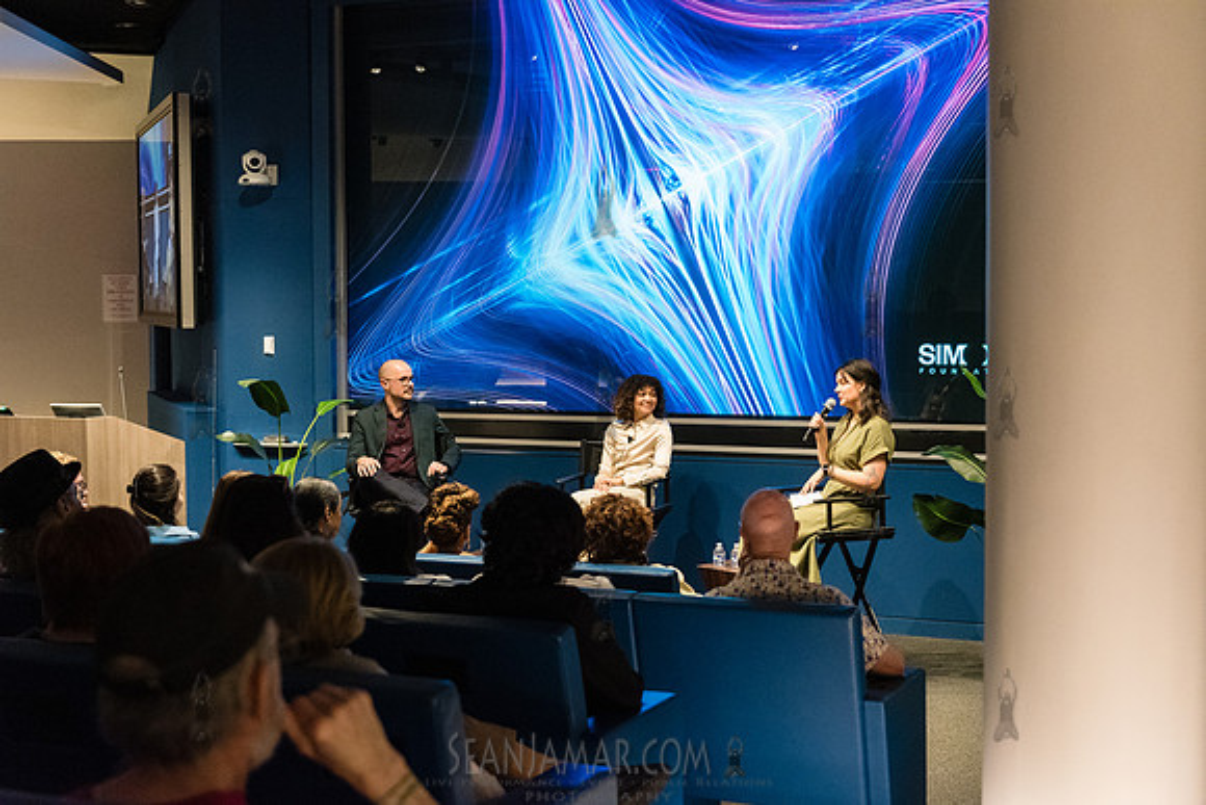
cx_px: 603
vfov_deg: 25.9
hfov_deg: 38.1
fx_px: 1746
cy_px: 402
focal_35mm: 52
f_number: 3.5
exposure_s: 1/200
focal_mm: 52
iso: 6400
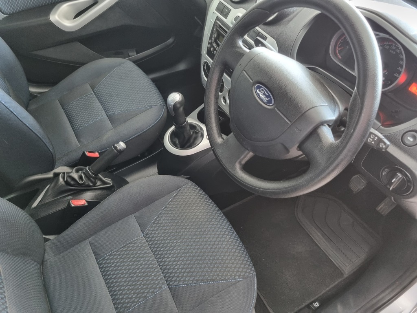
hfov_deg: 67.3
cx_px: 208
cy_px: 156
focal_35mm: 26
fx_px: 313
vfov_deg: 53.1
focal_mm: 5.4
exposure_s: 1/33
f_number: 1.8
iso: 640
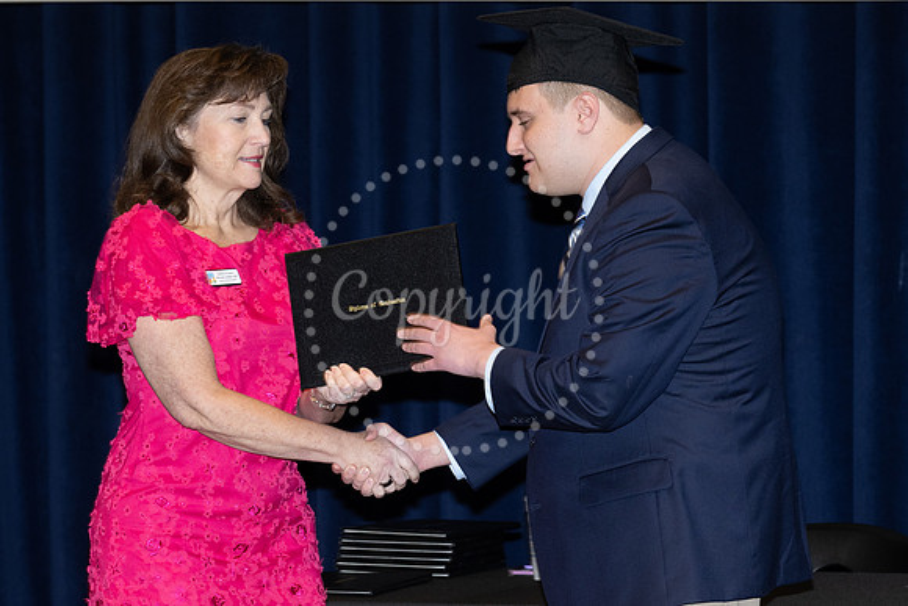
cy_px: 332
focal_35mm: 173
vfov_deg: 8.0
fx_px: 4358
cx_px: 545
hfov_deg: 11.9
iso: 1000
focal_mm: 110
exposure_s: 1/125
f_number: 5
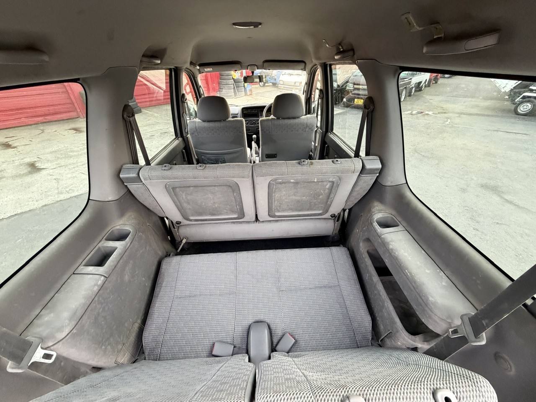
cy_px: 201
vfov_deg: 85.7
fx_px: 217
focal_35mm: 14
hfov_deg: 102.1
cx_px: 268
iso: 320
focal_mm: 2.22
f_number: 2.2
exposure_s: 1/66
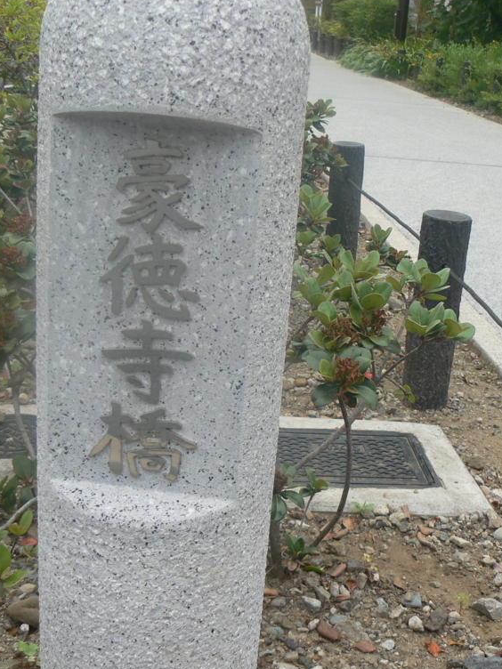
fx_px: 947
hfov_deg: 29.7
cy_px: 332
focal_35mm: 49
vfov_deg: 38.9
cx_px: 251
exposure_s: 1/100
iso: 80
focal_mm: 6
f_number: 4
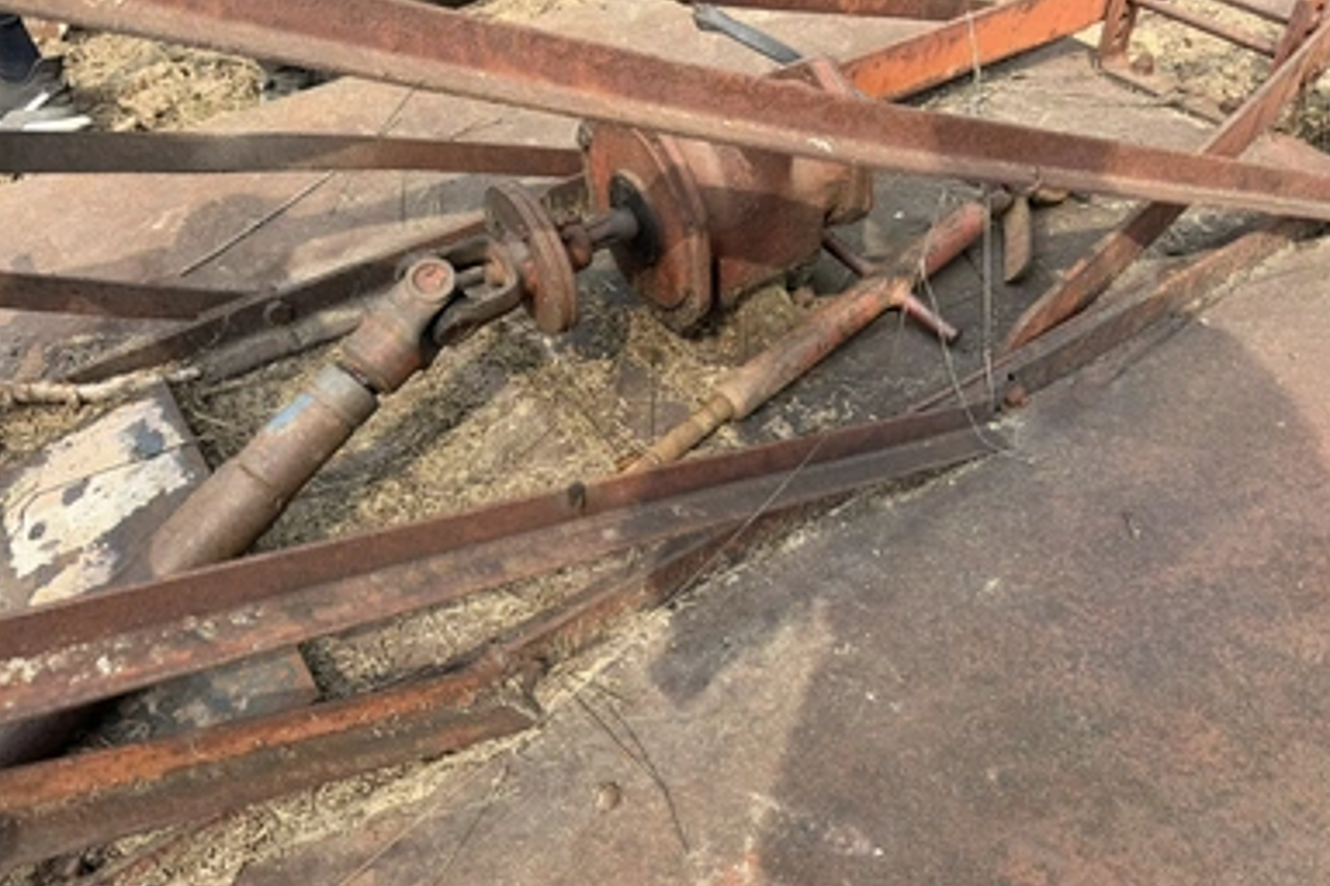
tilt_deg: -48.0
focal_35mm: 26
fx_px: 960
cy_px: 471
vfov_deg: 49.5
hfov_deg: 69.4
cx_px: 675
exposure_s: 1/1192
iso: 80
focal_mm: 6.76
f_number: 1.78
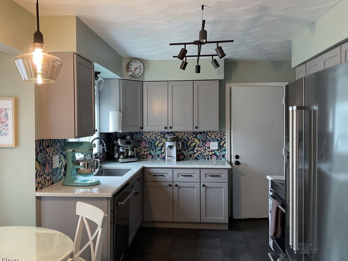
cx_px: 166
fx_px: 312
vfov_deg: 45.4
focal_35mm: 31
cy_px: 127
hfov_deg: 58.3
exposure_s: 1/60
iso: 125
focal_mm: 3
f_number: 1.8
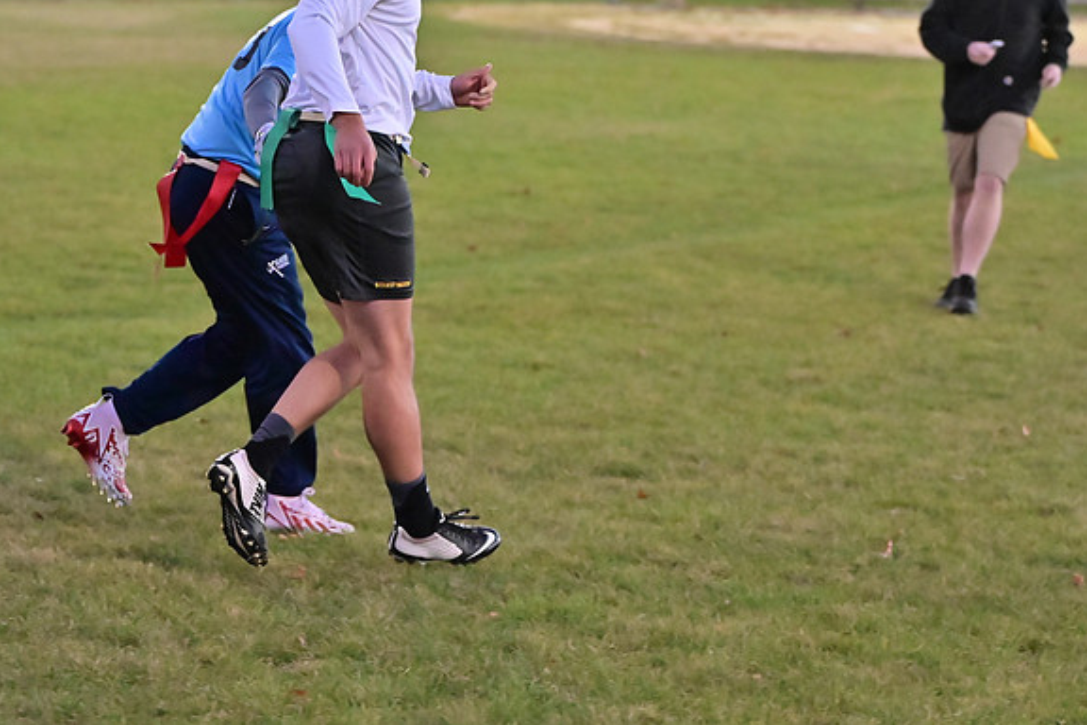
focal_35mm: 158
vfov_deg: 8.7
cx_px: 544
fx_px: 4770
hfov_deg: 13.0
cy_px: 362
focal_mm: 105
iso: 6400
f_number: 4
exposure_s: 1/640
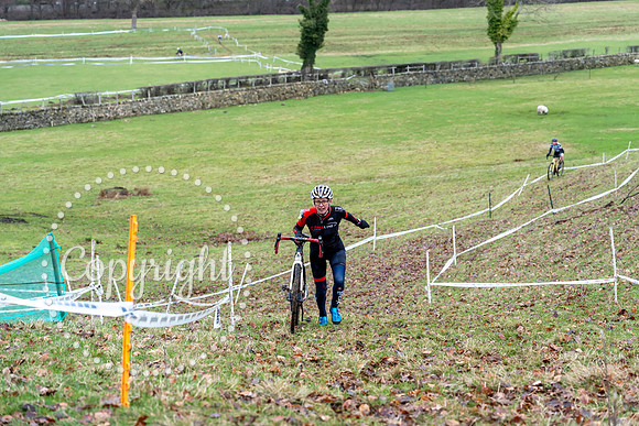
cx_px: 320
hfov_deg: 28.8
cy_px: 213
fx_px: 1243
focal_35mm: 70
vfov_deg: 19.5
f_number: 3.5
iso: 1000
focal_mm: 70
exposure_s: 1/1000
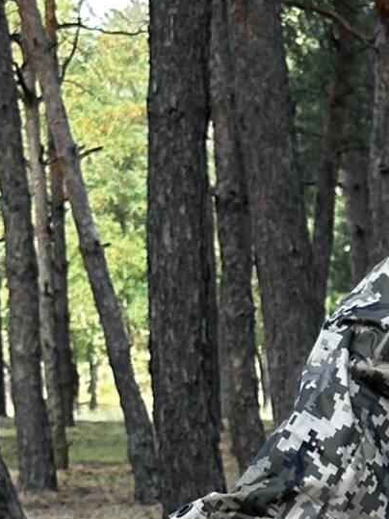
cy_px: 842
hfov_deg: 6.3
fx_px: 3418
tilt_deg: -10.0
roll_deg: +1.5
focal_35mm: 228
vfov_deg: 8.4
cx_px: 797
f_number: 1.78
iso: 64
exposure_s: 1/227
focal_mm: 6.86
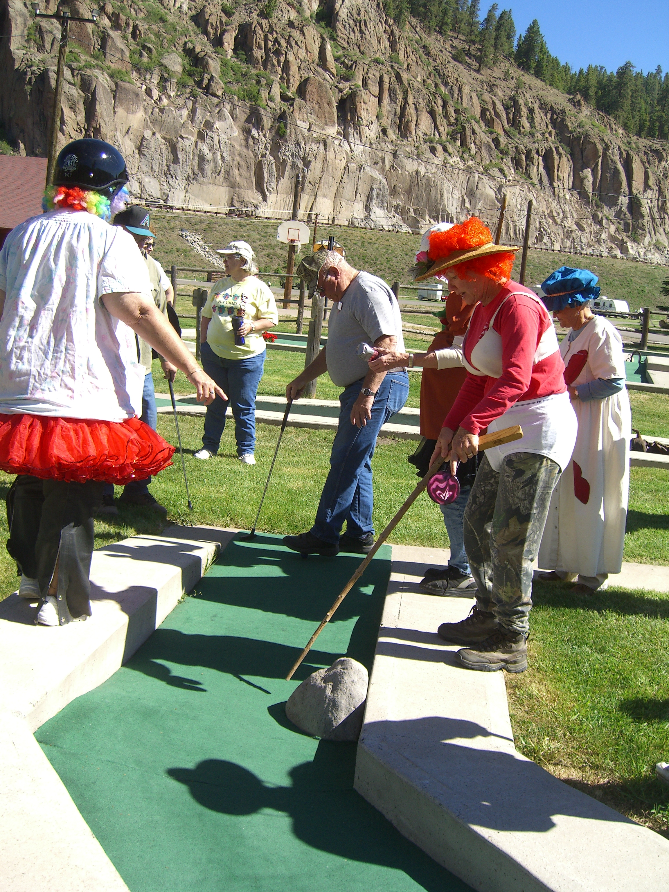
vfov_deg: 49.0
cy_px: 446
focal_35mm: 38
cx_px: 334
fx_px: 979
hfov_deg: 37.7
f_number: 2.8
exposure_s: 1/800
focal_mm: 7.9
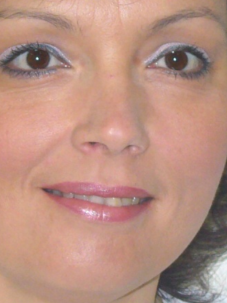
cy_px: 79
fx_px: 1915
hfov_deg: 6.8
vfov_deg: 9.0
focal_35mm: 219
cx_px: 61
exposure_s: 1/30
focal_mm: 11.4
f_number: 3.2
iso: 80
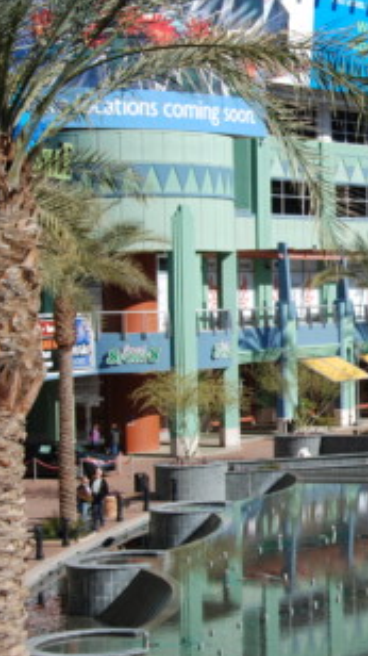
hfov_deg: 11.7
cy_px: 279
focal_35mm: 98
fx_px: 1702
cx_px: 579
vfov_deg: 21.8
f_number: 8
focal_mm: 32
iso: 100
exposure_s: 1/250
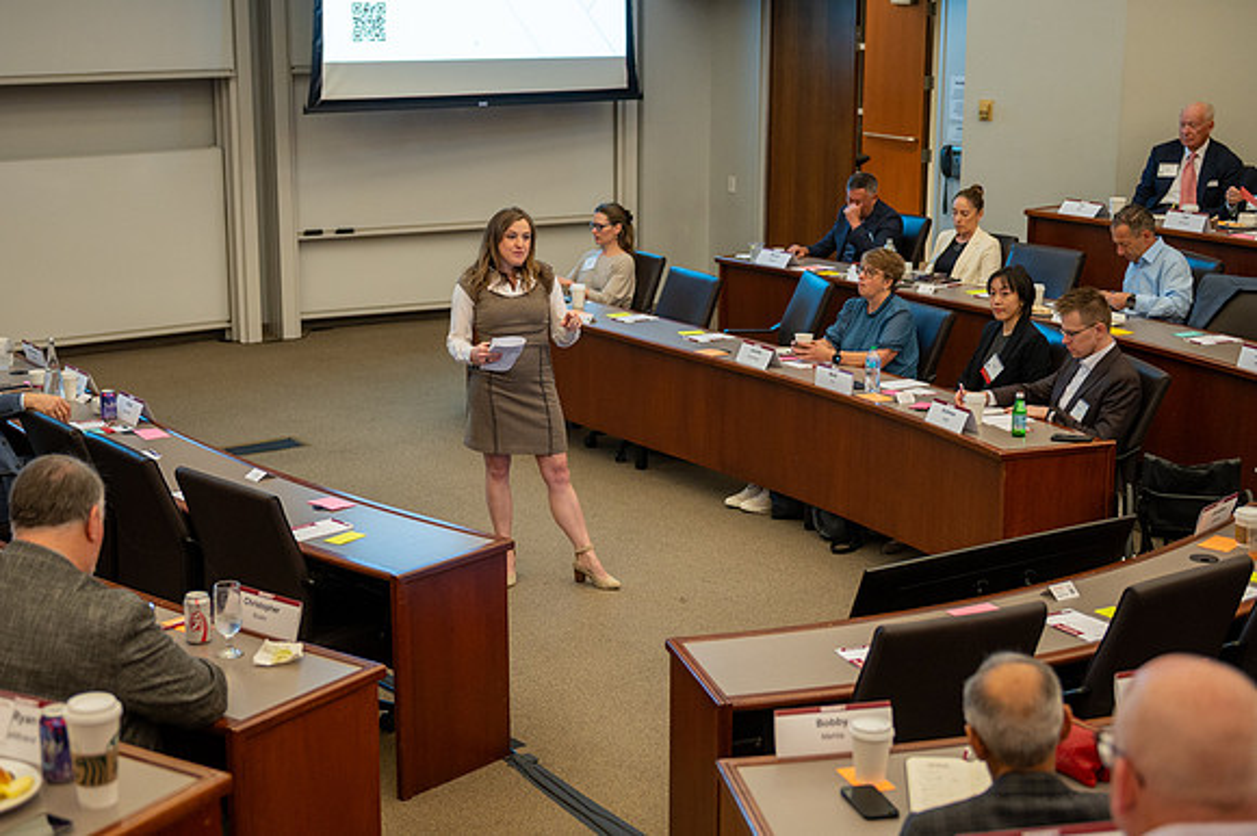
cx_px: 571
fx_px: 1912
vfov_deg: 24.7
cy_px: 437
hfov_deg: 36.4
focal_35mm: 55
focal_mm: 48
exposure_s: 1/200
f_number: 2.8
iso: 1250
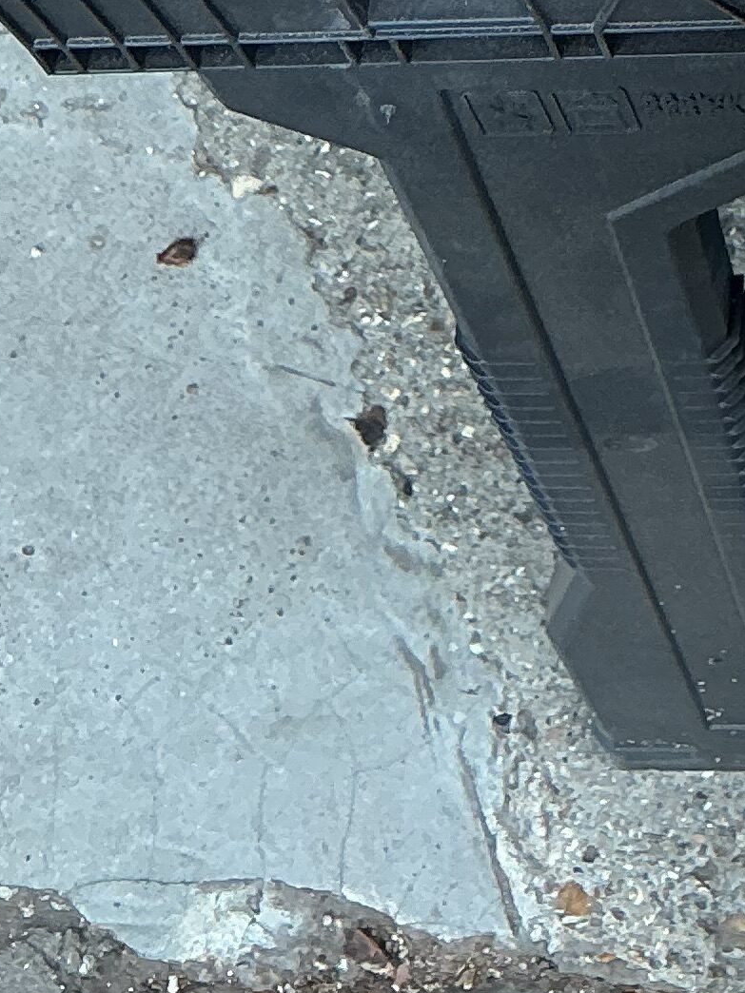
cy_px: -854
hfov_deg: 12.5
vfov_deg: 15.0
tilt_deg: -65.2
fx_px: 3214
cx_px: 1166
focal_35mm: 112
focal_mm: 3
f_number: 1.8
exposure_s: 1/120
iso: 20
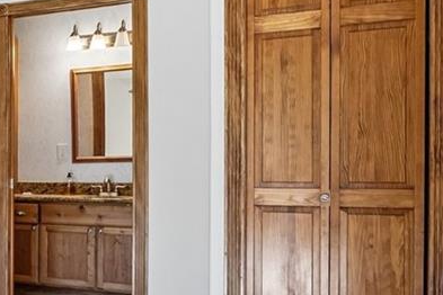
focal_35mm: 57
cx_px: -367
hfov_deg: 21.5
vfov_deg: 23.7
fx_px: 701
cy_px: 194
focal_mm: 14
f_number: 8
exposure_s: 1/30
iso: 320
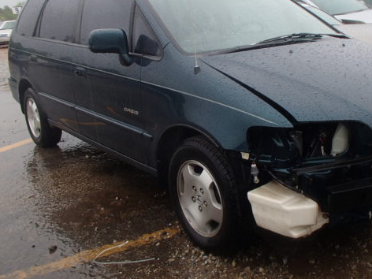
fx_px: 408
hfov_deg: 48.6
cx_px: 229
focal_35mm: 38
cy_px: 116
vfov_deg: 37.6
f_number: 3.9
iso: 125
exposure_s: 1/60
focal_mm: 5
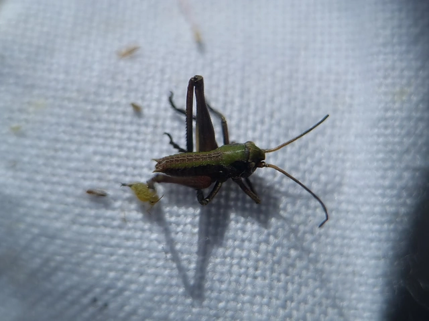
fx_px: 322
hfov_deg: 67.3
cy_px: 160
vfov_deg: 53.0
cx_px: 214
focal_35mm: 26
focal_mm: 5.4
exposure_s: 1/10000
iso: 50
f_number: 1.8
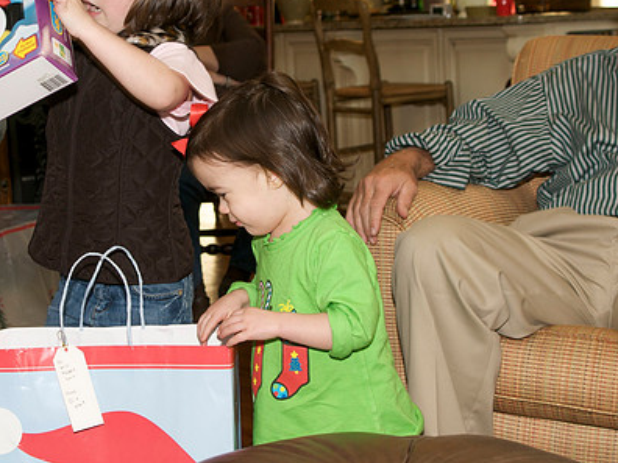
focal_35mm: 80
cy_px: 190
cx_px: 237
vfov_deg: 18.4
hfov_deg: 24.4
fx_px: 1428
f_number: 5
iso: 200
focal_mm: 38
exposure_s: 1/60
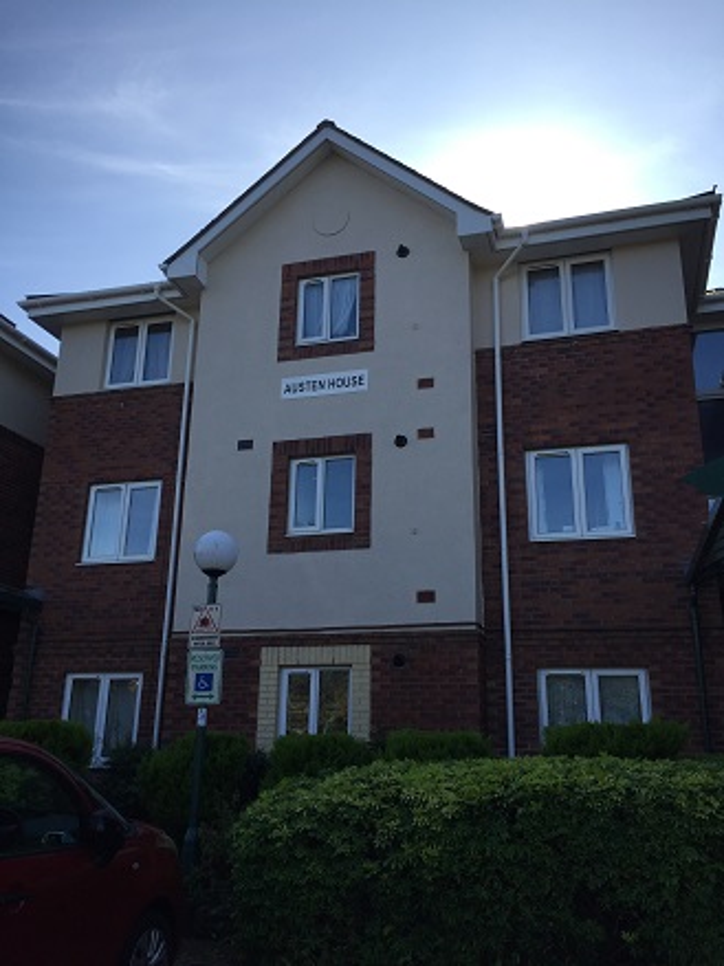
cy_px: 483
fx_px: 809
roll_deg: +0.8
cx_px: 362
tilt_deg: +17.7
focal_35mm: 29
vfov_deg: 61.7
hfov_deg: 48.2
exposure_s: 1/1582
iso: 32
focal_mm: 4.15
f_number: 2.2
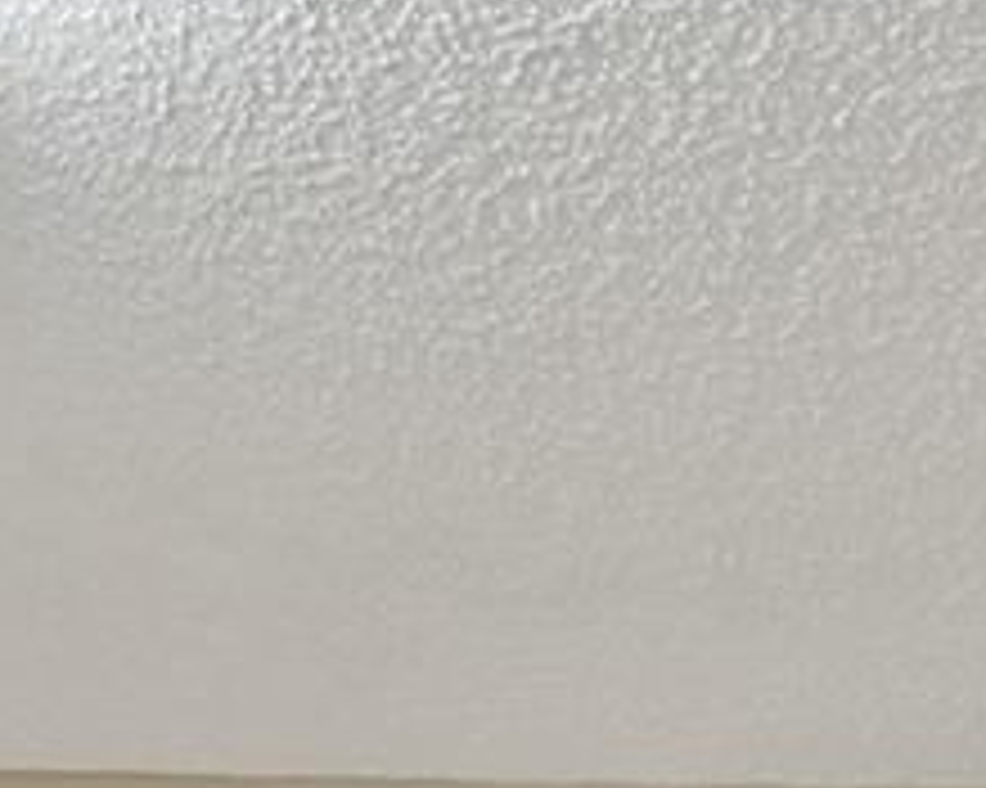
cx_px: -45
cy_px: 2053
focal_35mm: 96
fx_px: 2800
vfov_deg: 11.9
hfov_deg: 19.3
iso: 400
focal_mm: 14
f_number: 7.1
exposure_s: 1/8
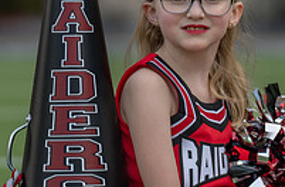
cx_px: 213
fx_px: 3160
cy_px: 76
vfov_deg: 3.4
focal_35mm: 401
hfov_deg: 5.2
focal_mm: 120
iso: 100
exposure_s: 1/320
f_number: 2.8
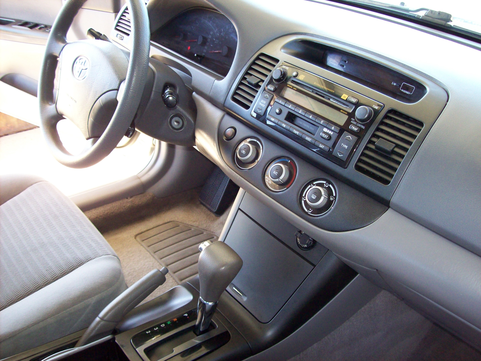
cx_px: 240
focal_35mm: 36
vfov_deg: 39.6
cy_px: 180
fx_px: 500
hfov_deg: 51.4
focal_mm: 6
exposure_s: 1/64
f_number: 2.7
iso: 200
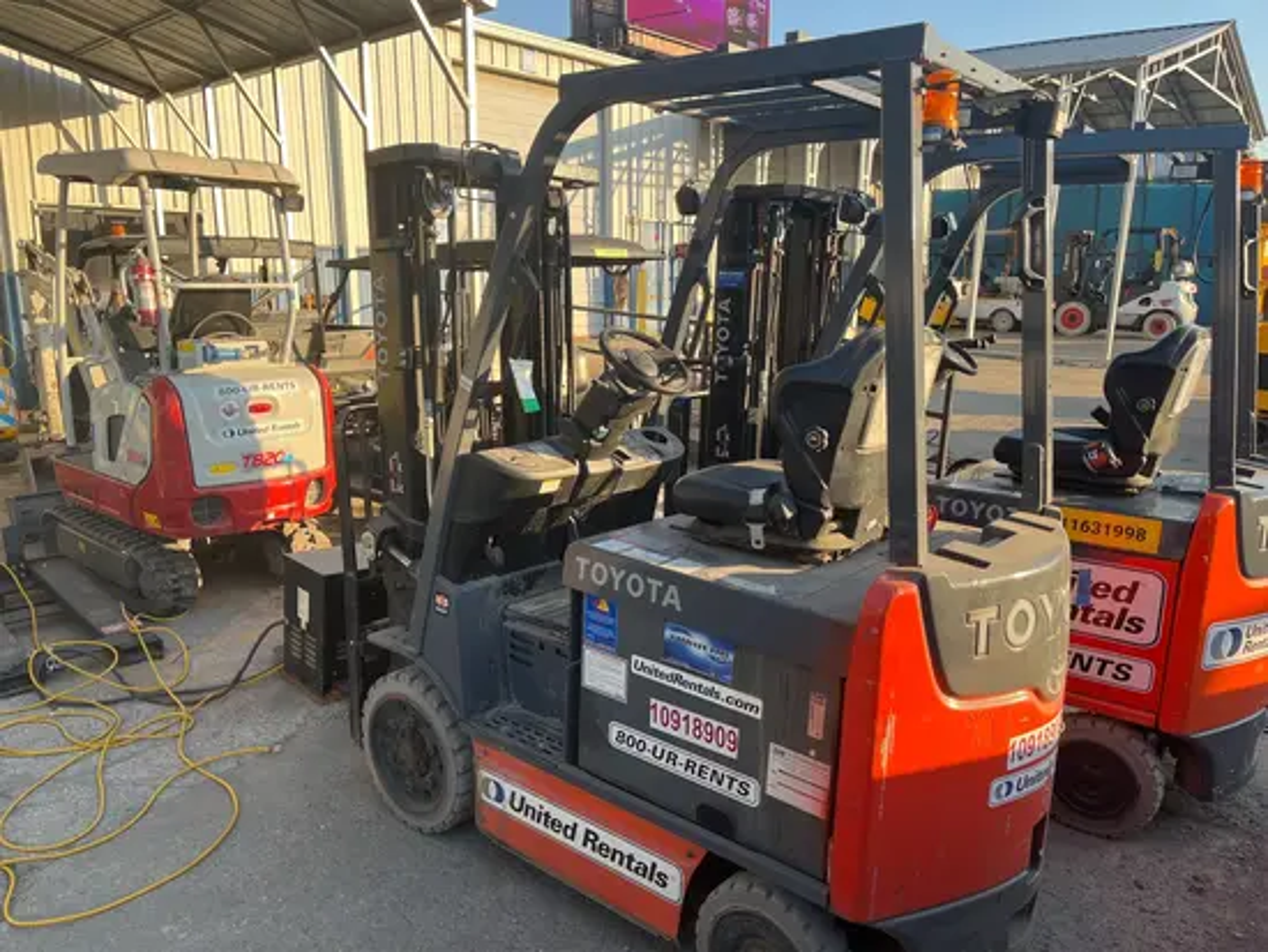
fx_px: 953
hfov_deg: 67.3
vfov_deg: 53.1
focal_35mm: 26
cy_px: 476
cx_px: 634
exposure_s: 1/583
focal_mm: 5.1
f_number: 1.6
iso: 50
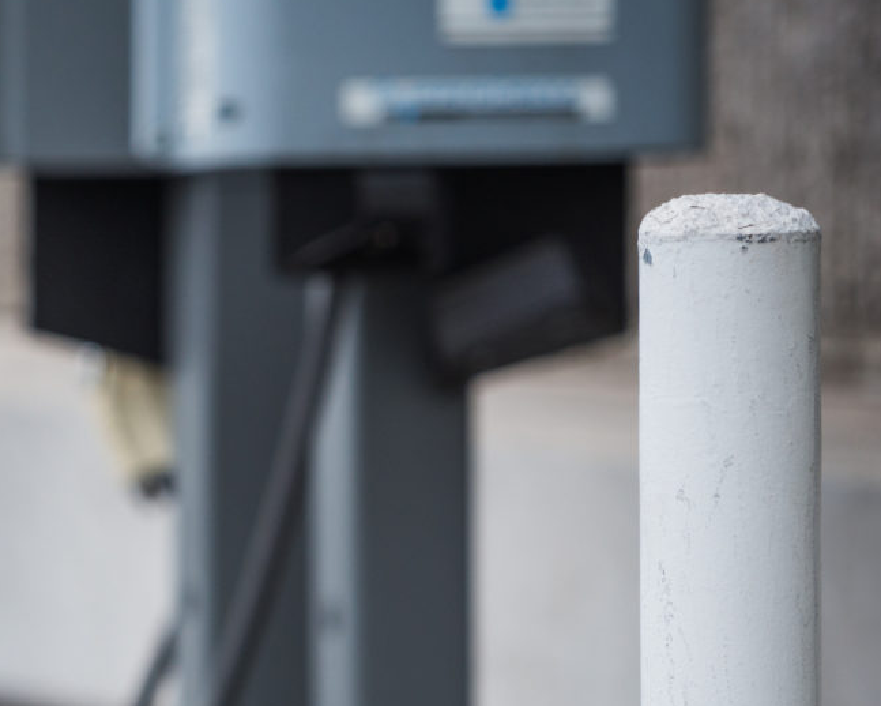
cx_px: -460
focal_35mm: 416
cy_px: 618
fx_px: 10850
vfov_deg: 3.7
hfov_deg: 4.6
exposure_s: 1/1250
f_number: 2.8
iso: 200
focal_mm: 140
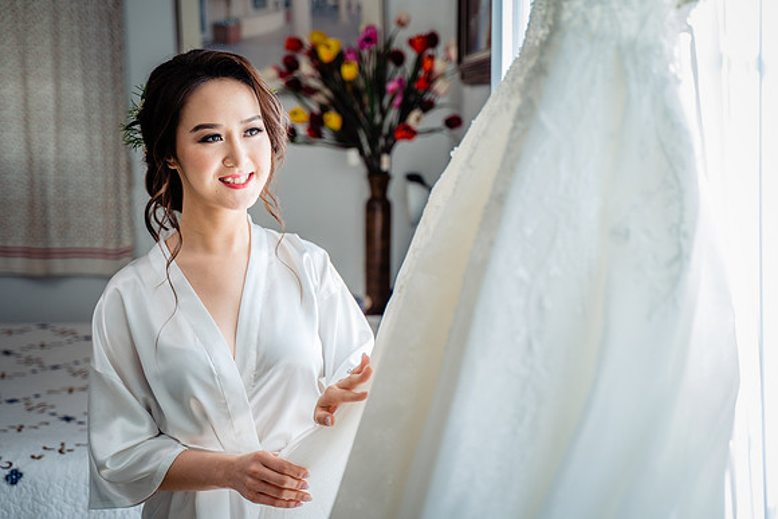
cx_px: 389
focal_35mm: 53
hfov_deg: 37.5
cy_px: 260
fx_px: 1146
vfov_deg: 25.5
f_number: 2.8
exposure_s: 1/160
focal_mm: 53
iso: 250
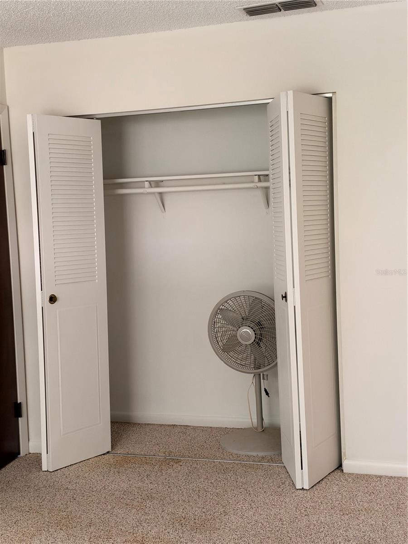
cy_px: 272
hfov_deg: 30.3
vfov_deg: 39.7
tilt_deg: -2.1
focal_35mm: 48
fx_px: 754
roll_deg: +3.0
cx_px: 204
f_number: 1.48
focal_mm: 6.93
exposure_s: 1/40
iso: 160
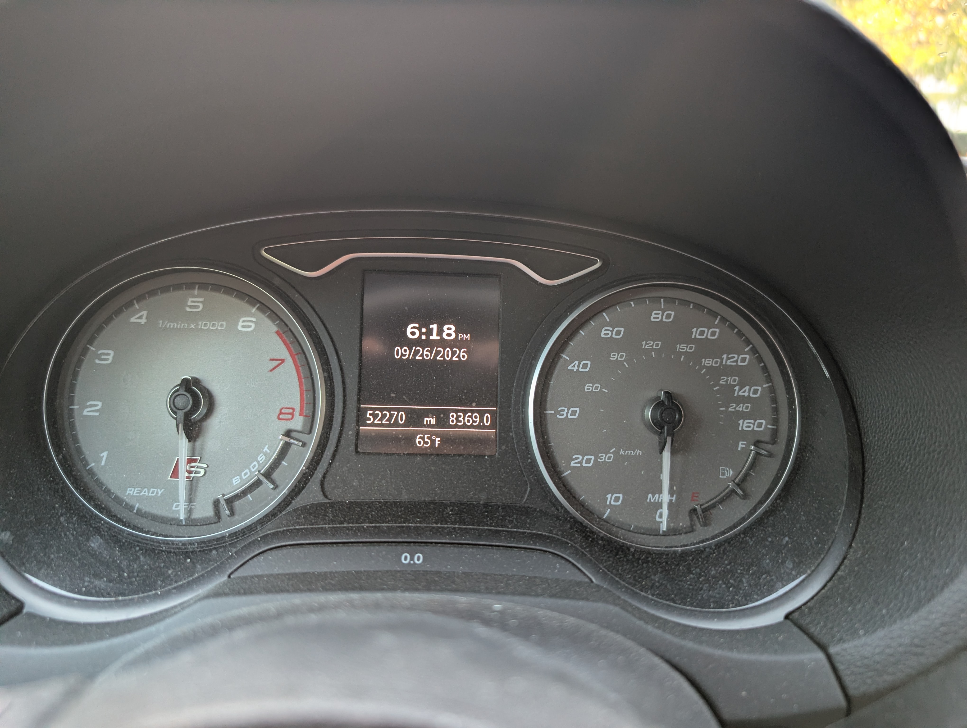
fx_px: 671
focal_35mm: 24
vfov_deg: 56.9
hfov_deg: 71.5
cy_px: 364
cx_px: 484
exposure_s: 1/100
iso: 549
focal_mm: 6.9
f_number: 1.68
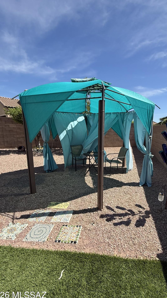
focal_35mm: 16
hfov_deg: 66.5
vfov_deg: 99.4
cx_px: 100
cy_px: 153
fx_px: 126
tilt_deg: -10.5
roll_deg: -1.6
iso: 50
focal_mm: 2.22
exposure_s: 1/1961
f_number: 2.2
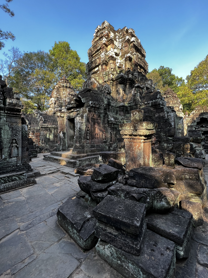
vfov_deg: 102.0
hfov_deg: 85.7
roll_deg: +1.8
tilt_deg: +1.5
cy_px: 135
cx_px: 106
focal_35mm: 14
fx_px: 112
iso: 32
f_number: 1.8
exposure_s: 1/121
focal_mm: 1.57
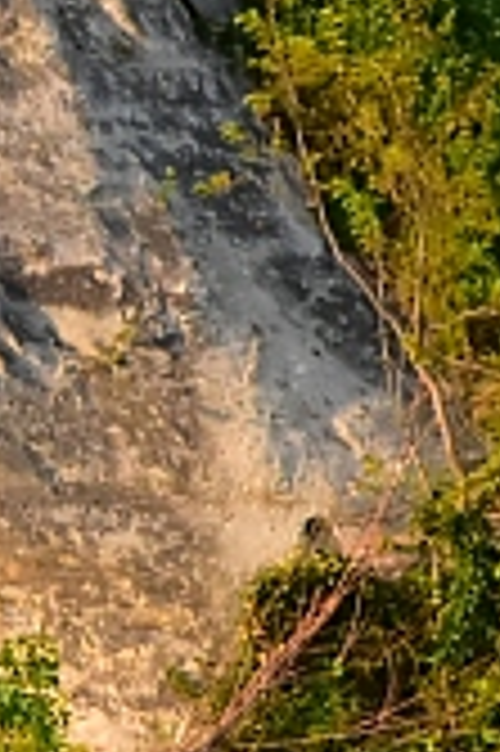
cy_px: 160
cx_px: -815
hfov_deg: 1.8
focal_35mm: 754
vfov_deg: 2.7
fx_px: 15748
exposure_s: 1/160
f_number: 16
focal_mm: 105
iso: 1100
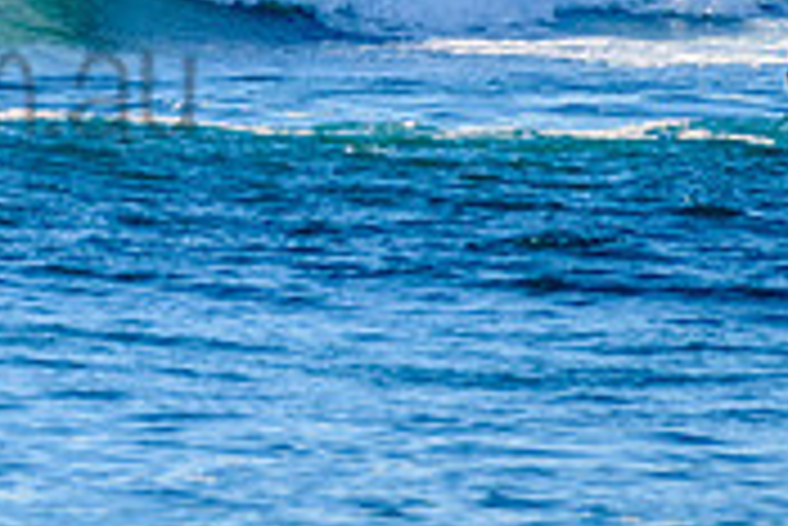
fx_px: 44536
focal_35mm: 2033
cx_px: 17
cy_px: -95
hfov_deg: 1.0
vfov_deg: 0.7
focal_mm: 500
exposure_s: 1/2000
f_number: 5.6
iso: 280
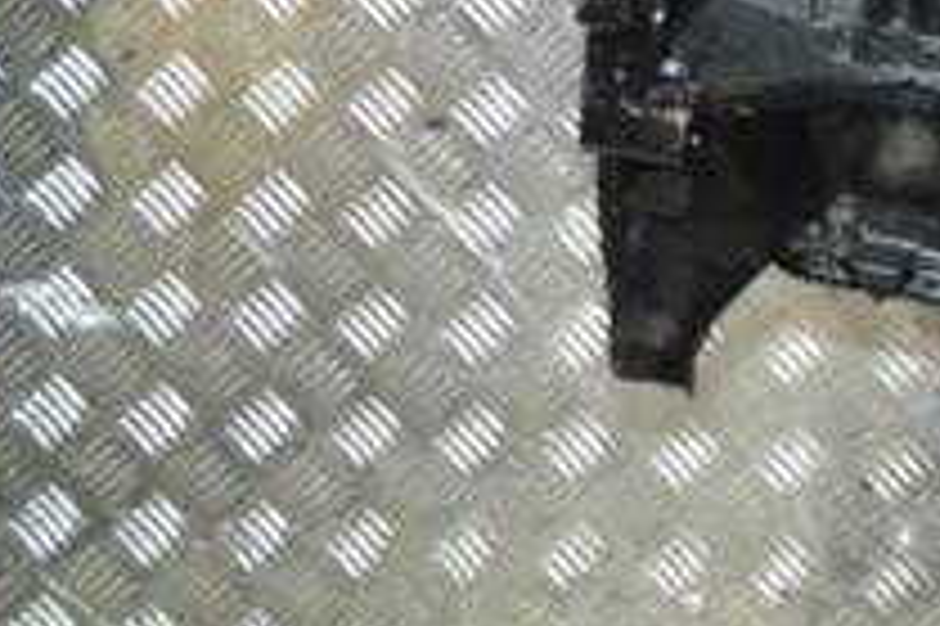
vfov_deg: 11.8
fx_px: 2922
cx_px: 1214
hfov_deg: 17.2
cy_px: -257
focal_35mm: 112
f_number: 4.2
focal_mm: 26
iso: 2800
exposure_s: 1/60
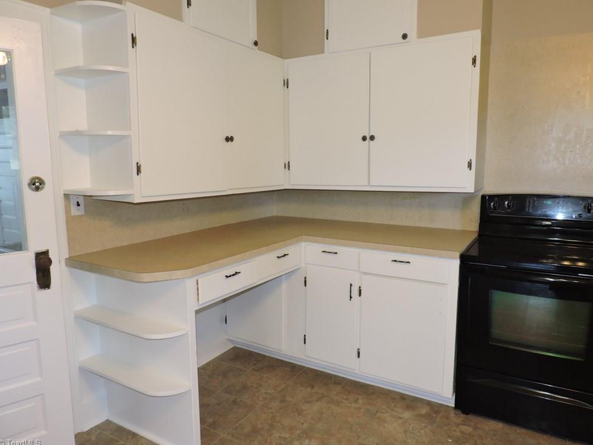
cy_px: 217
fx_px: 428
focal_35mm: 25
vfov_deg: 54.9
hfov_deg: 69.4
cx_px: 306
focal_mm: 4.3
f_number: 3
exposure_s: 1/40
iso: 400
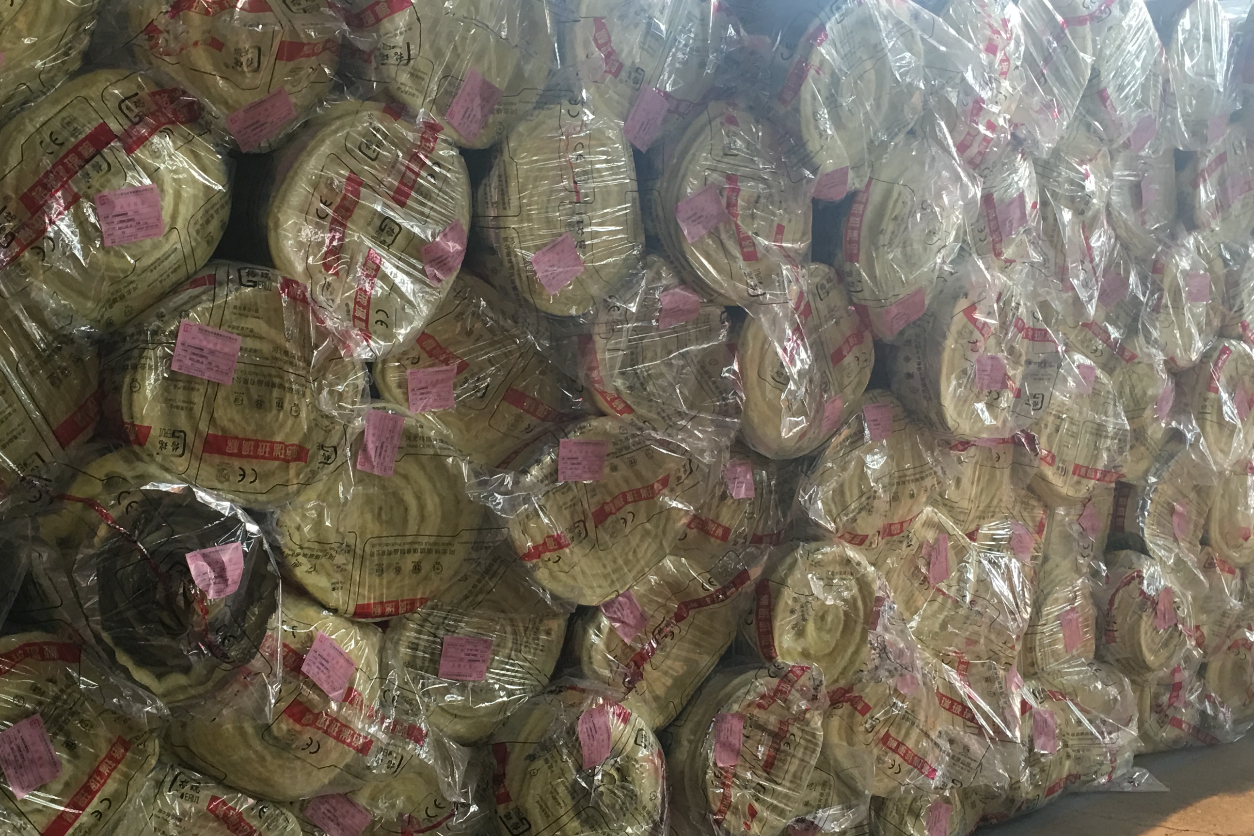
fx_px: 1637
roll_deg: +0.0
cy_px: 502
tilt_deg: -7.8
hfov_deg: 41.8
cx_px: 542
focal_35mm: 47
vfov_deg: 28.6
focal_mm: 4.15
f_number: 2.2
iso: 40
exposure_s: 1/33
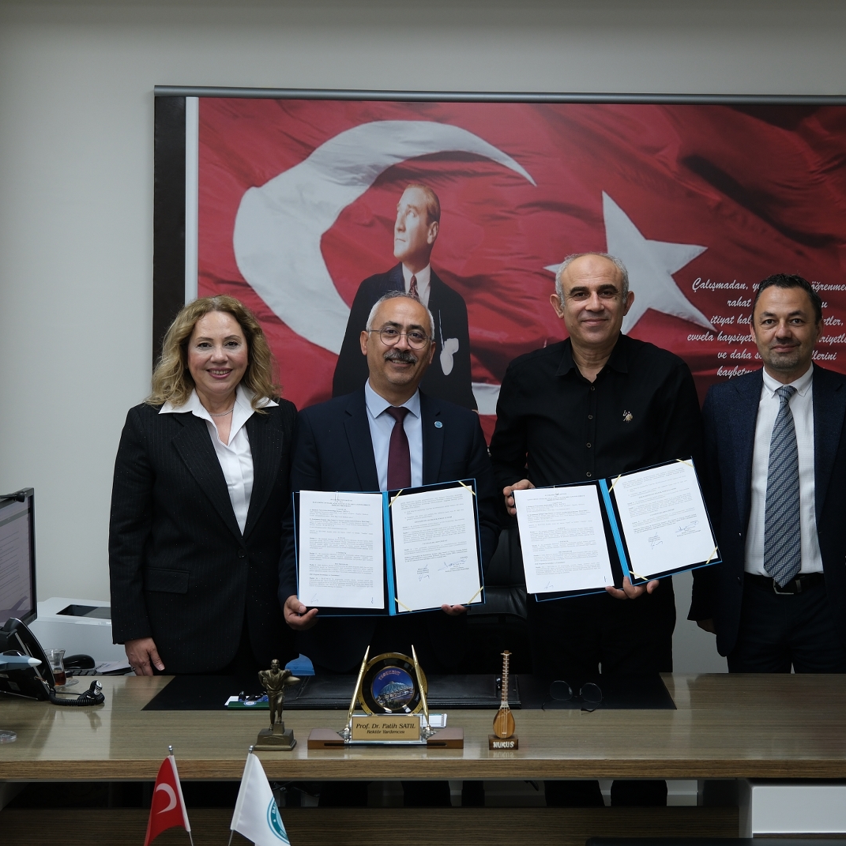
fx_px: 1742
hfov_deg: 27.2
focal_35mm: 63
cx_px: 540
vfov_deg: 27.3
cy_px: 422
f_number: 4
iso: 320
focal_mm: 32.5
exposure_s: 1/40
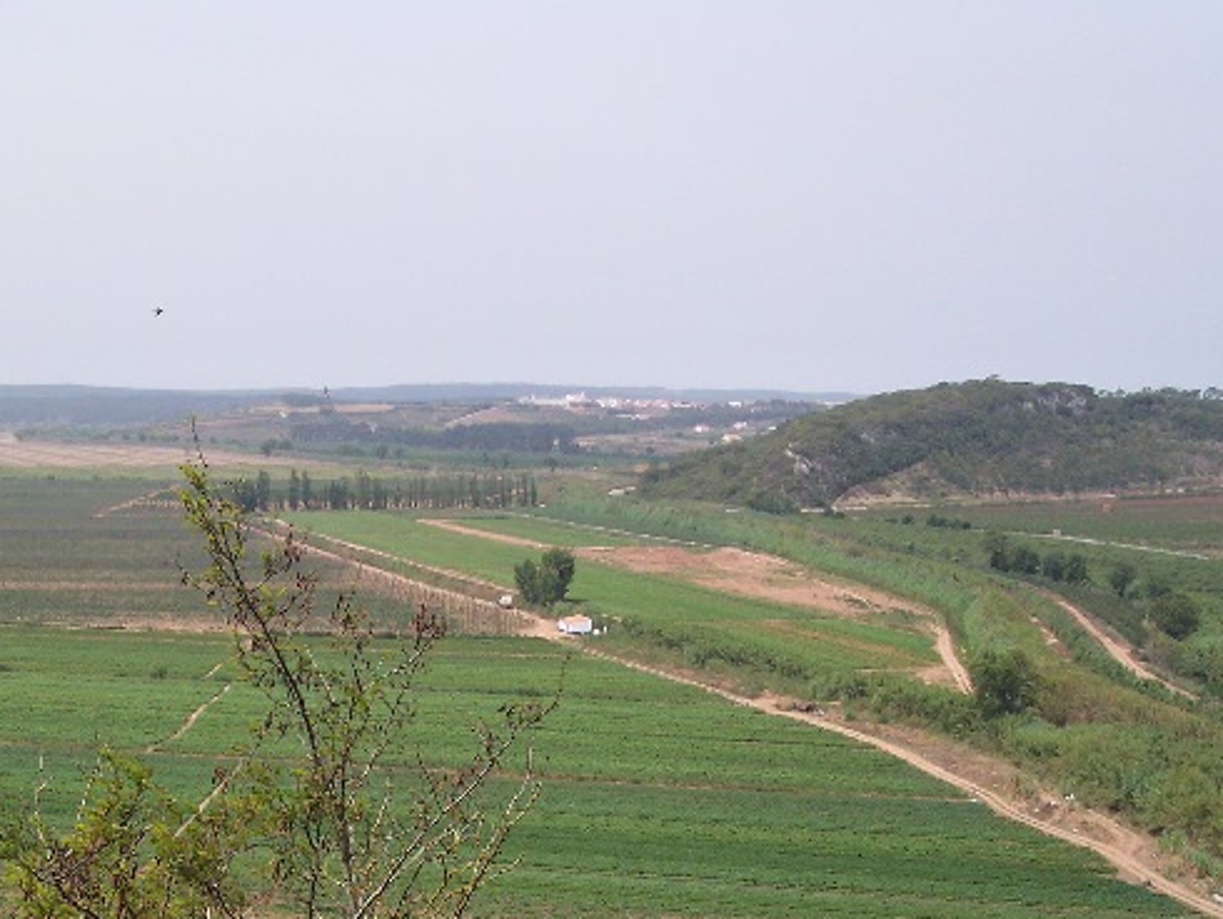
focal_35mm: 62
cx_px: 349
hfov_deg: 30.8
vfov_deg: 23.5
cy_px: 649
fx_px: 2192
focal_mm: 8
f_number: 4.8
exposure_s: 1/700
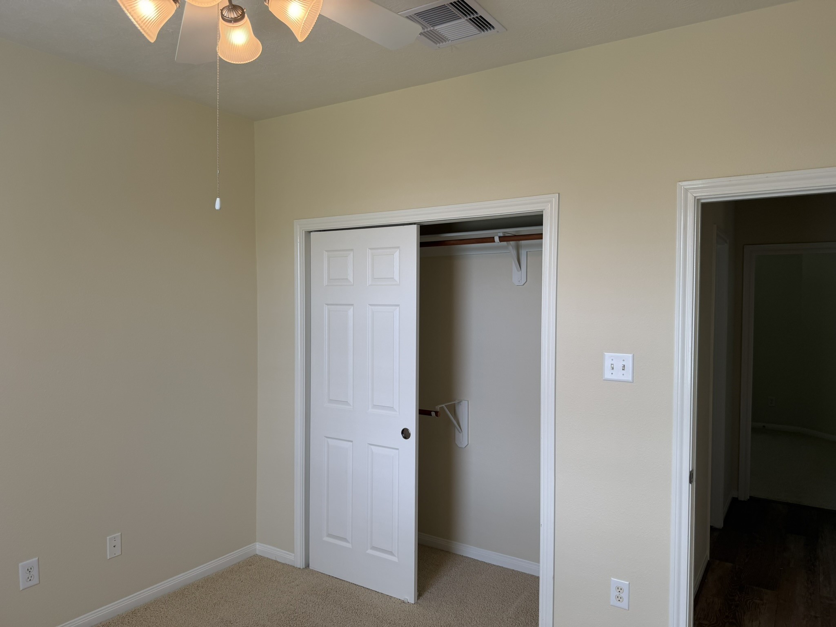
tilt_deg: -1.0
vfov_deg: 56.8
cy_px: 314
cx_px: 418
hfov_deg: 71.6
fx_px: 580
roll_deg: +0.5
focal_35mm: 24
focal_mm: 6.76
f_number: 1.78
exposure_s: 1/120
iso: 100
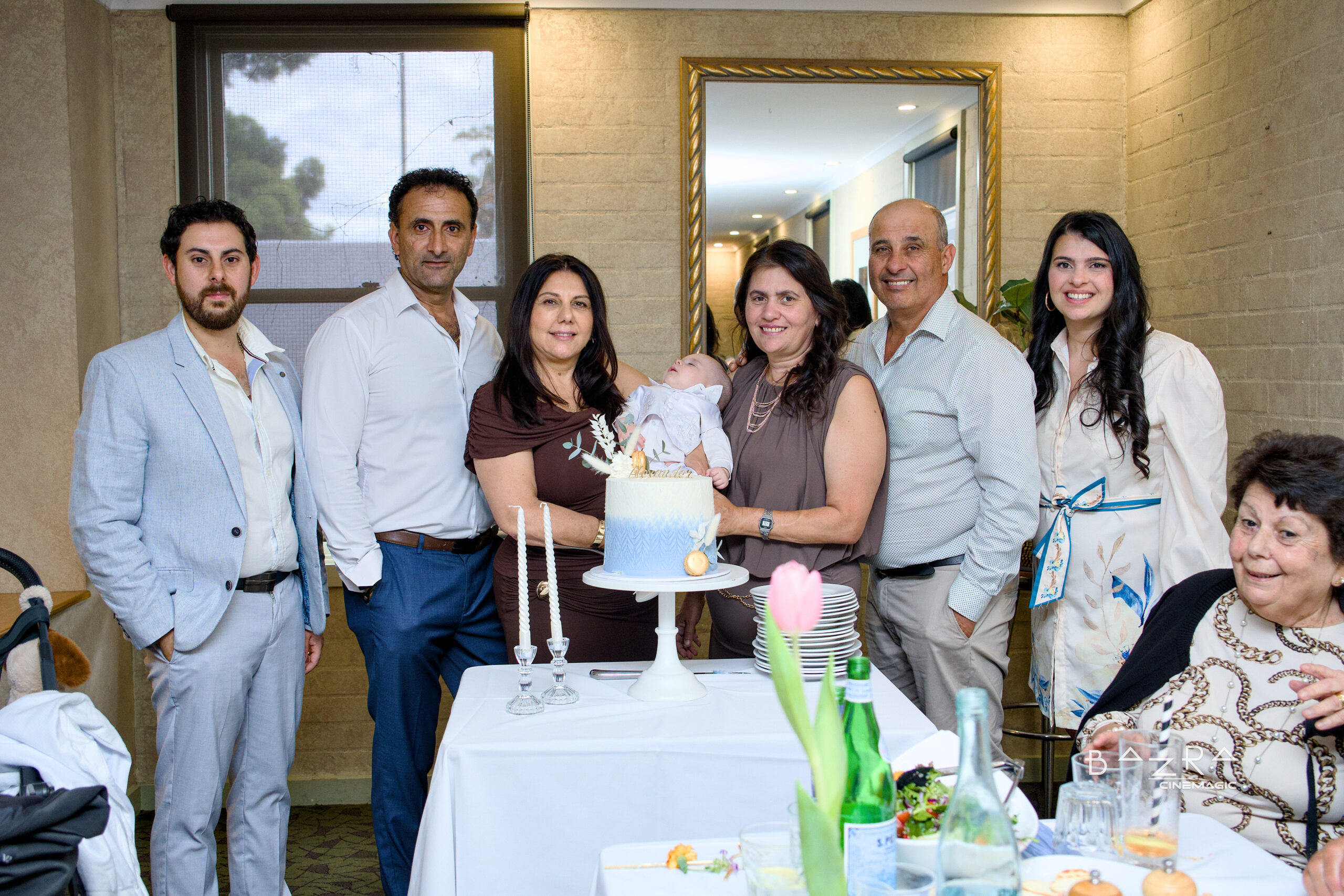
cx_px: 672
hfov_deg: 52.4
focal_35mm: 37
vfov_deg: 36.3
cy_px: 448
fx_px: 1366
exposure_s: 1/160
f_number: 3.2
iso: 500
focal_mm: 24.4
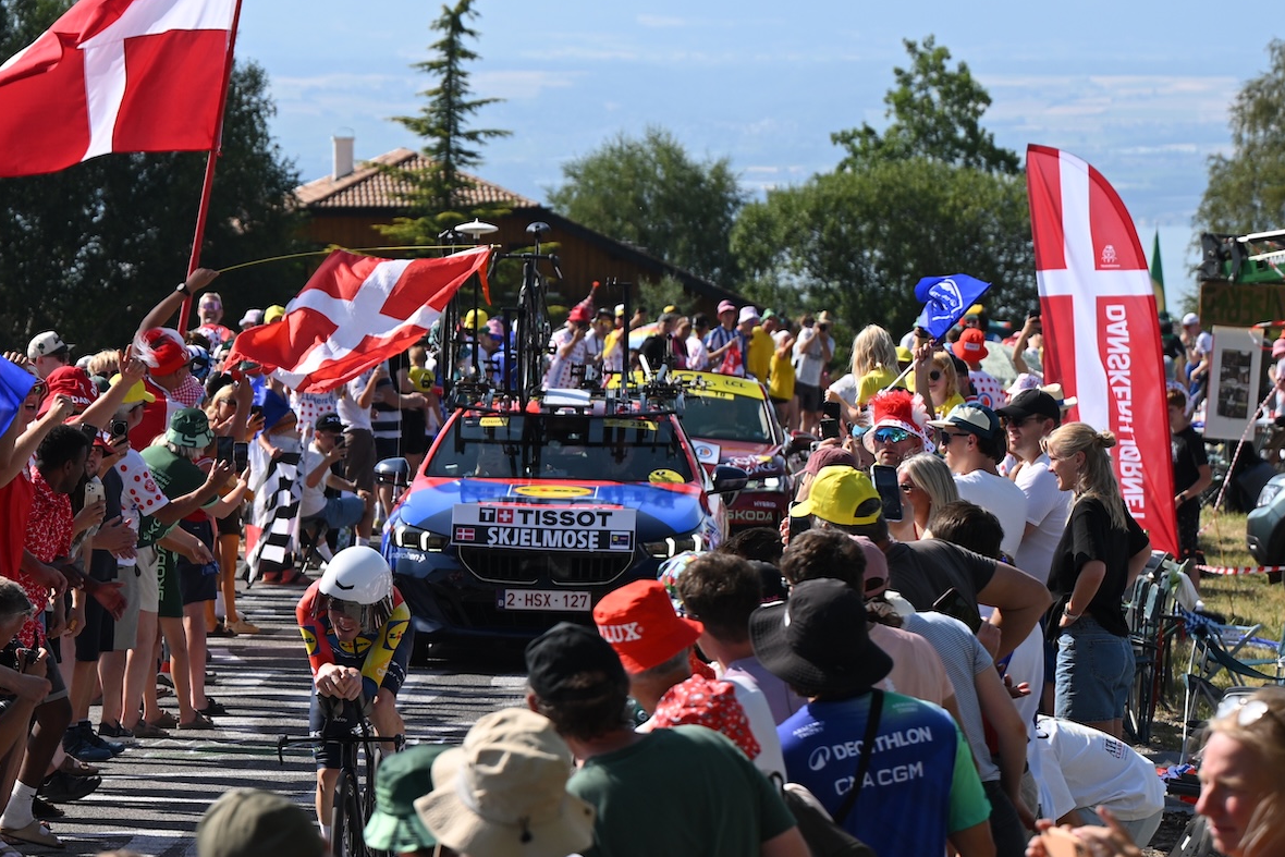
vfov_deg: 7.5
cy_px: 581
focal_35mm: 183
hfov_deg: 11.2
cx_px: 345
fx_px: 6532
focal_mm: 72
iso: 100
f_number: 4
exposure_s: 1/1000
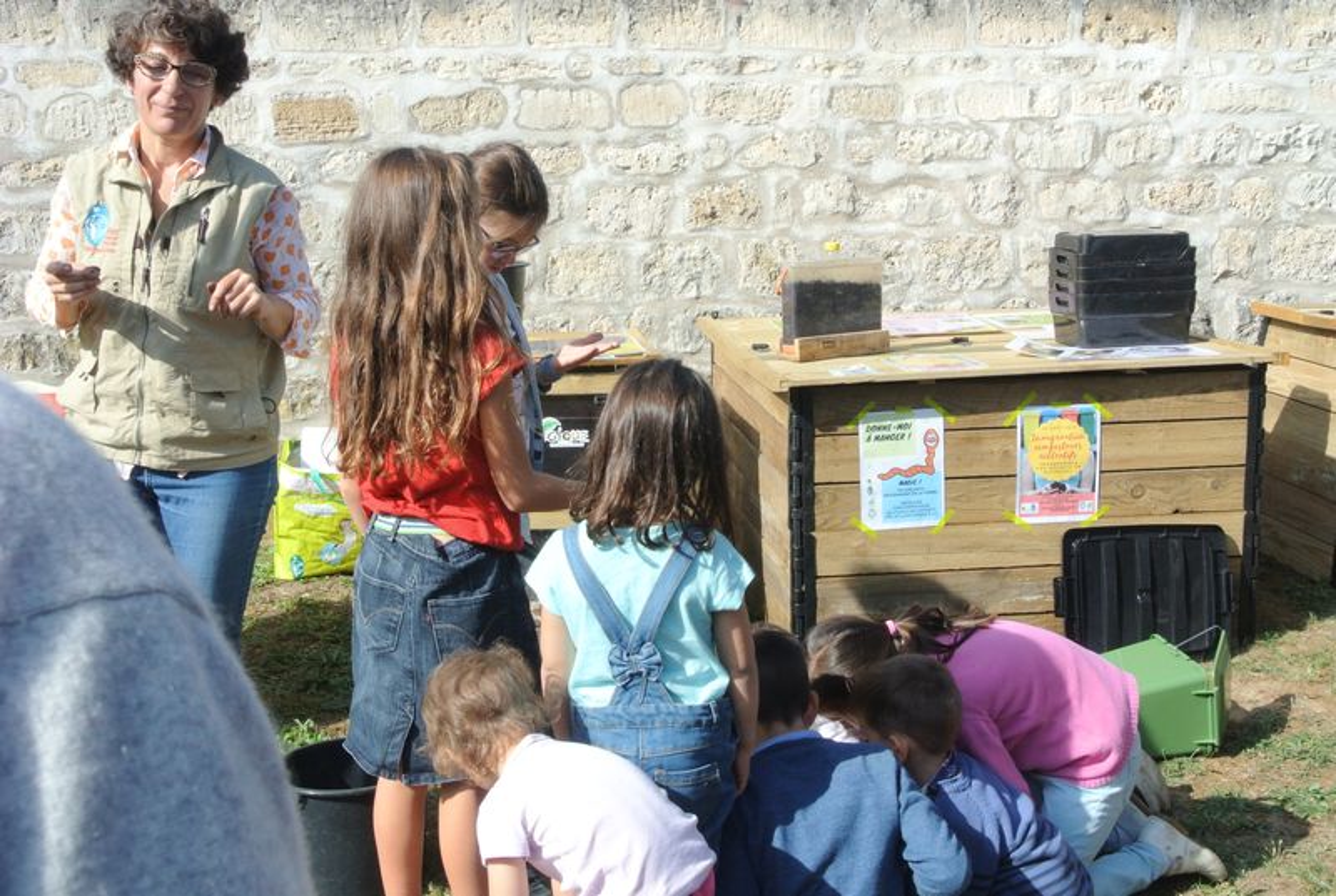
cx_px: 668
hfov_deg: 41.8
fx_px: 1748
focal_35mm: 47
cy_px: 448
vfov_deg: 28.8
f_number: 13
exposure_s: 1/200
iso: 400
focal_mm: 17.5
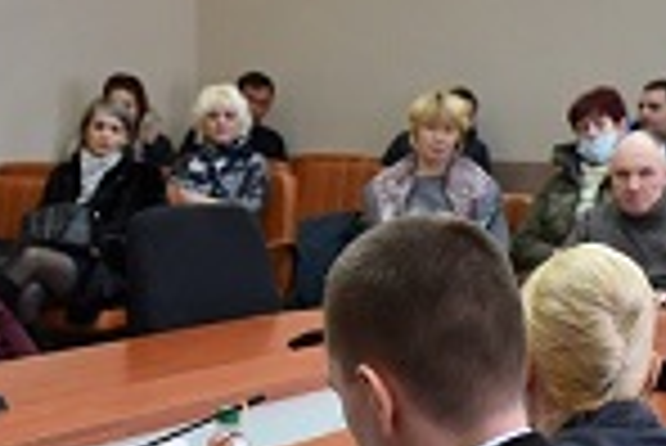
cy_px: 205
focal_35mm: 137
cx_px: 418
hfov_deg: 15.0
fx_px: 2531
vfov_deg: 10.1
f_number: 4
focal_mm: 27
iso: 720
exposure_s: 1/60
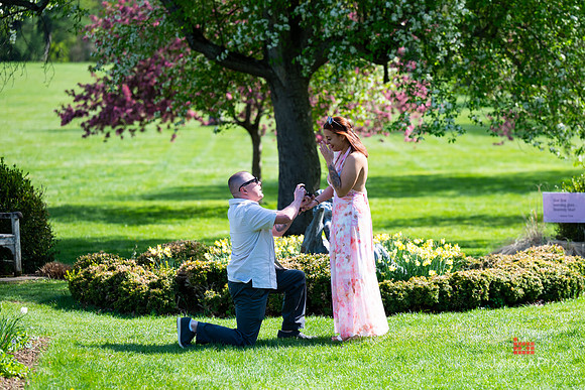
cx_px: 349
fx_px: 2555
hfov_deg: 13.1
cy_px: 193
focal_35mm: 157
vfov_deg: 8.7
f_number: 3.2
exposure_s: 1/2000
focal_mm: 130
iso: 200
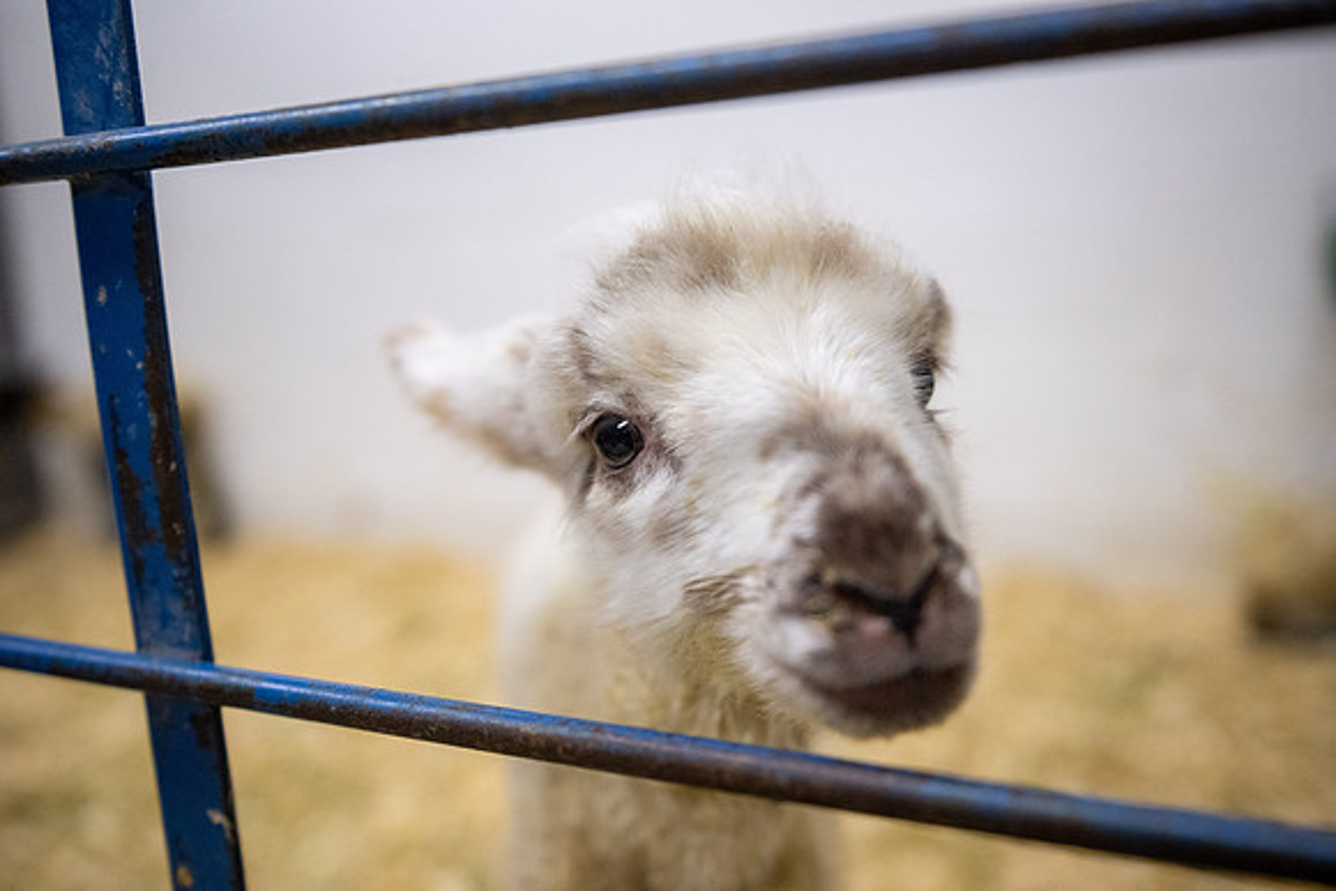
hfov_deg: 58.7
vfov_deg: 41.1
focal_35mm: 32
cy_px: 446
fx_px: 1188
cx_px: 668
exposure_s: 1/500
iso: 4000
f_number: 2.8
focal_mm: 32
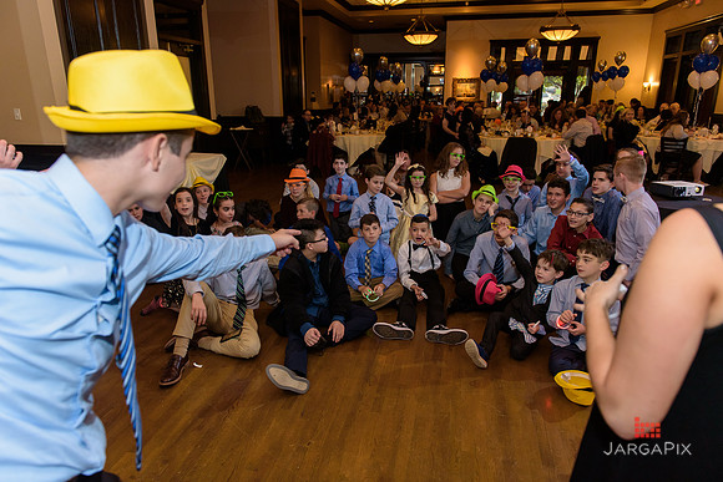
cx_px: 362
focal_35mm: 24
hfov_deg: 73.7
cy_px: 241
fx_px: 482
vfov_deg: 53.2
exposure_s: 1/125
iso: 1600
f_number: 3.2
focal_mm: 24
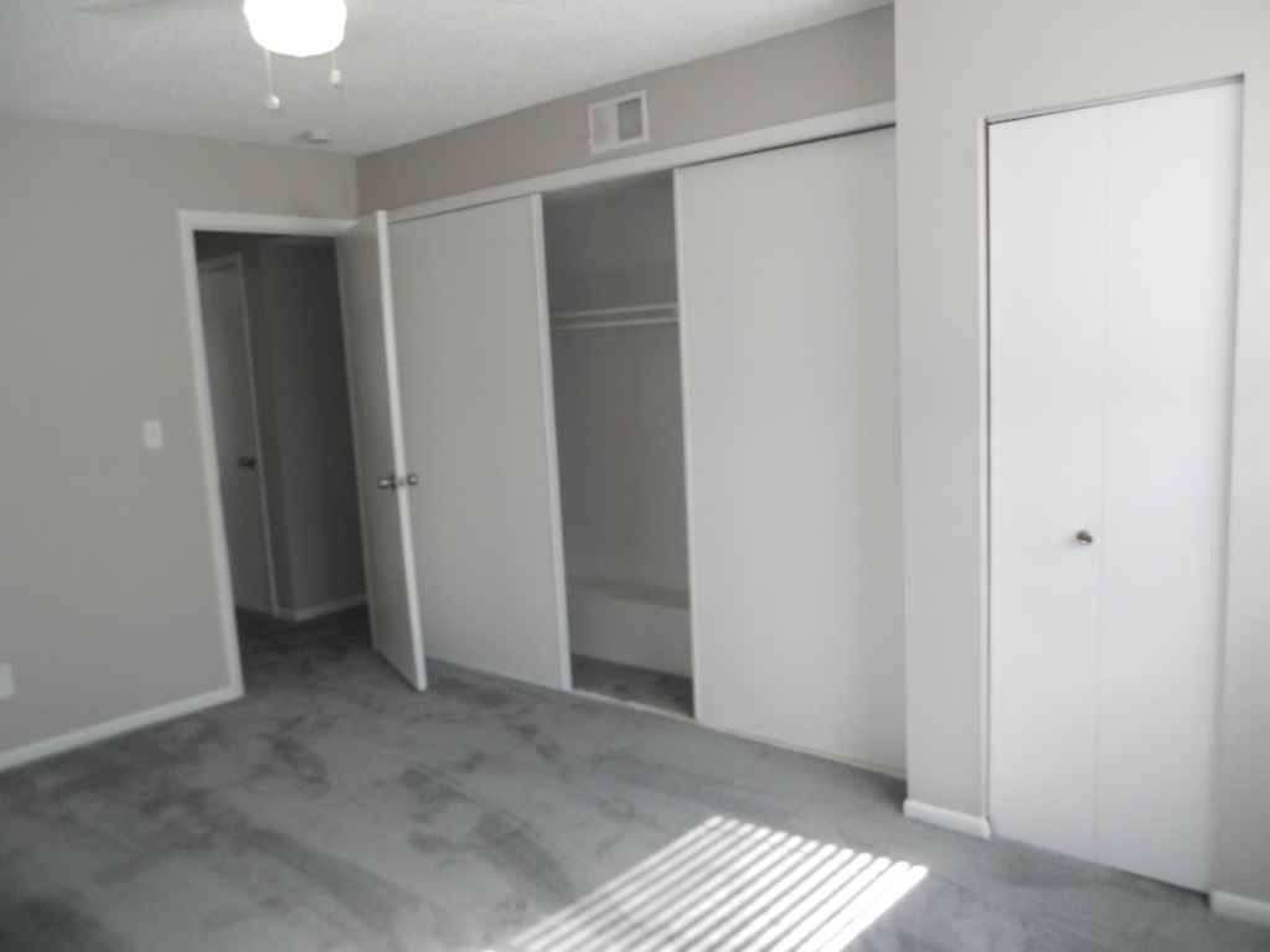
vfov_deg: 49.7
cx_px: 635
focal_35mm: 28
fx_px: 1027
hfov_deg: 63.4
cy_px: 476
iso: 160
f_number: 2.7
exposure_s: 1/60
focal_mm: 5
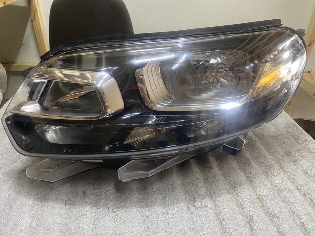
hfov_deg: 67.3
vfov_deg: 53.0
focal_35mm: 26
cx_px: 158
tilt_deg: -34.3
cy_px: 118
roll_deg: -1.9
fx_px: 236
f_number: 1.8
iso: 250
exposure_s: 1/60
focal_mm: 4.25
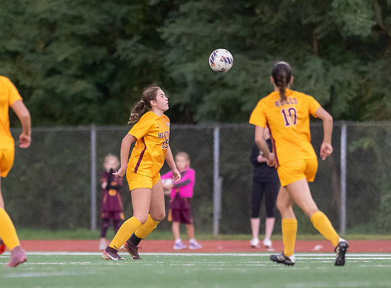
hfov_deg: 2.7
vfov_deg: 2.0
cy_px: 235
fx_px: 8199
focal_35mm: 730
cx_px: 133
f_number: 2.8
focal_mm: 300
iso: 9000
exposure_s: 1/1000
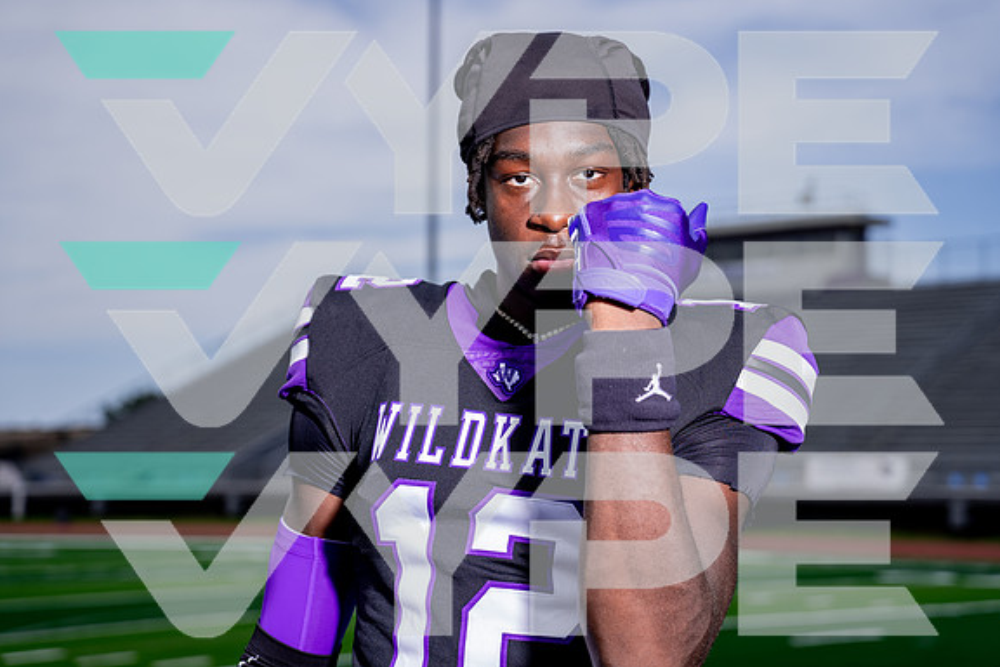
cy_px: 334
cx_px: 502
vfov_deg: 18.7
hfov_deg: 27.7
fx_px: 2028
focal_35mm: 73
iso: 100
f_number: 4
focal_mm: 70
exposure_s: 1/1250
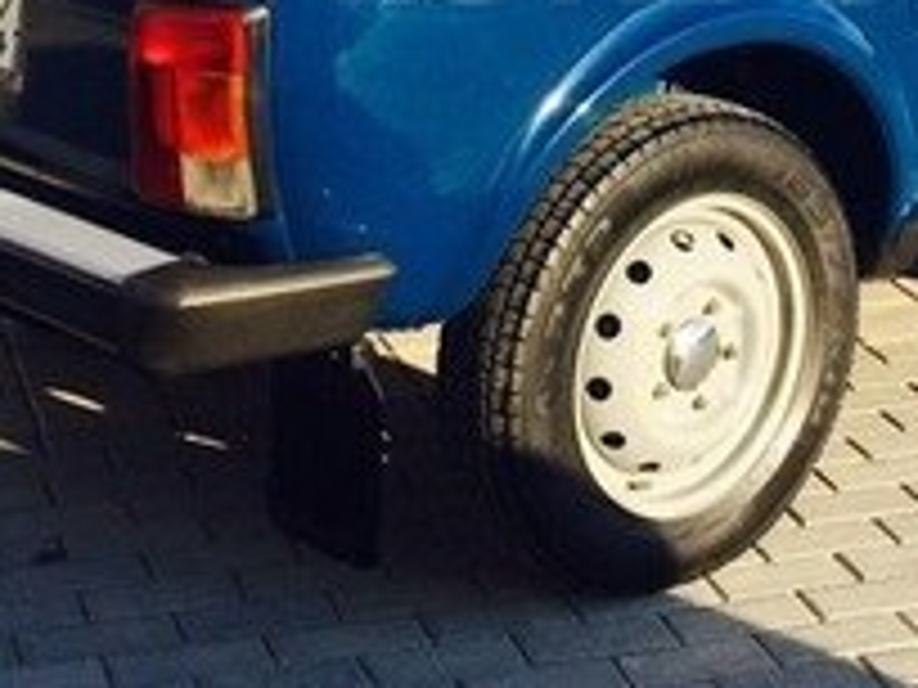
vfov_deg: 15.3
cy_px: -65
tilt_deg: -10.4
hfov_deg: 20.6
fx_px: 2493
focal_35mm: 94
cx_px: 760
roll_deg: -2.5
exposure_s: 1/1053
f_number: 2.2
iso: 32
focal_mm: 4.15
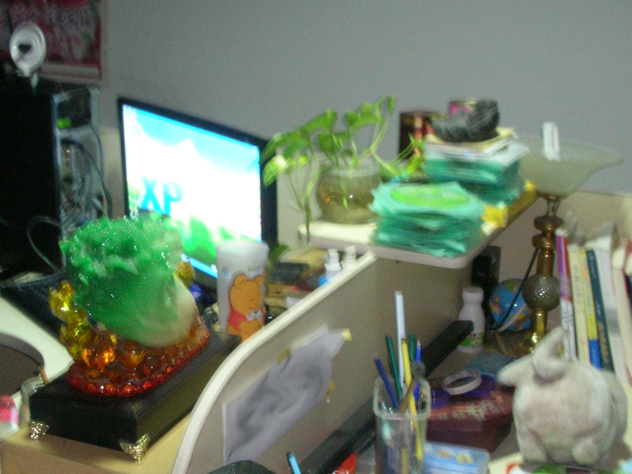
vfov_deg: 25.6
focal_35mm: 57
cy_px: 301
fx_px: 1041
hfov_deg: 33.8
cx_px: 286
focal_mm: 5.8
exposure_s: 1/2.1
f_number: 3
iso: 200
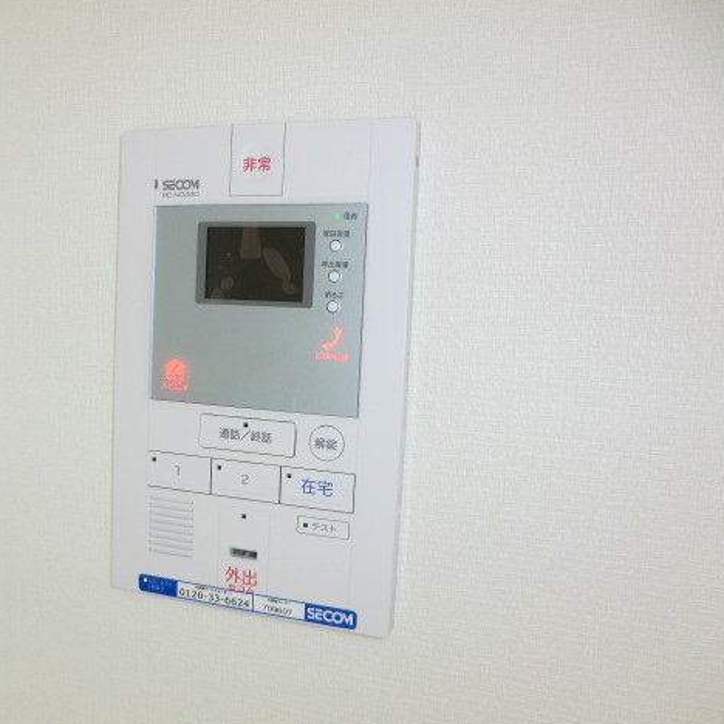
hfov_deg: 55.0
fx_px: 686
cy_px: 362
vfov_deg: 55.6
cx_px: 269
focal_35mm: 29
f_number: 3.2
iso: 100
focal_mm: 4.3
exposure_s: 1/60
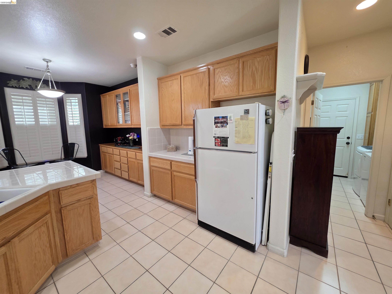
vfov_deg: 89.9
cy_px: 147
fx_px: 147
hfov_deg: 106.2
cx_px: 196
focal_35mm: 13
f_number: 1.9
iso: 160
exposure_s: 1/60
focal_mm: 2.2
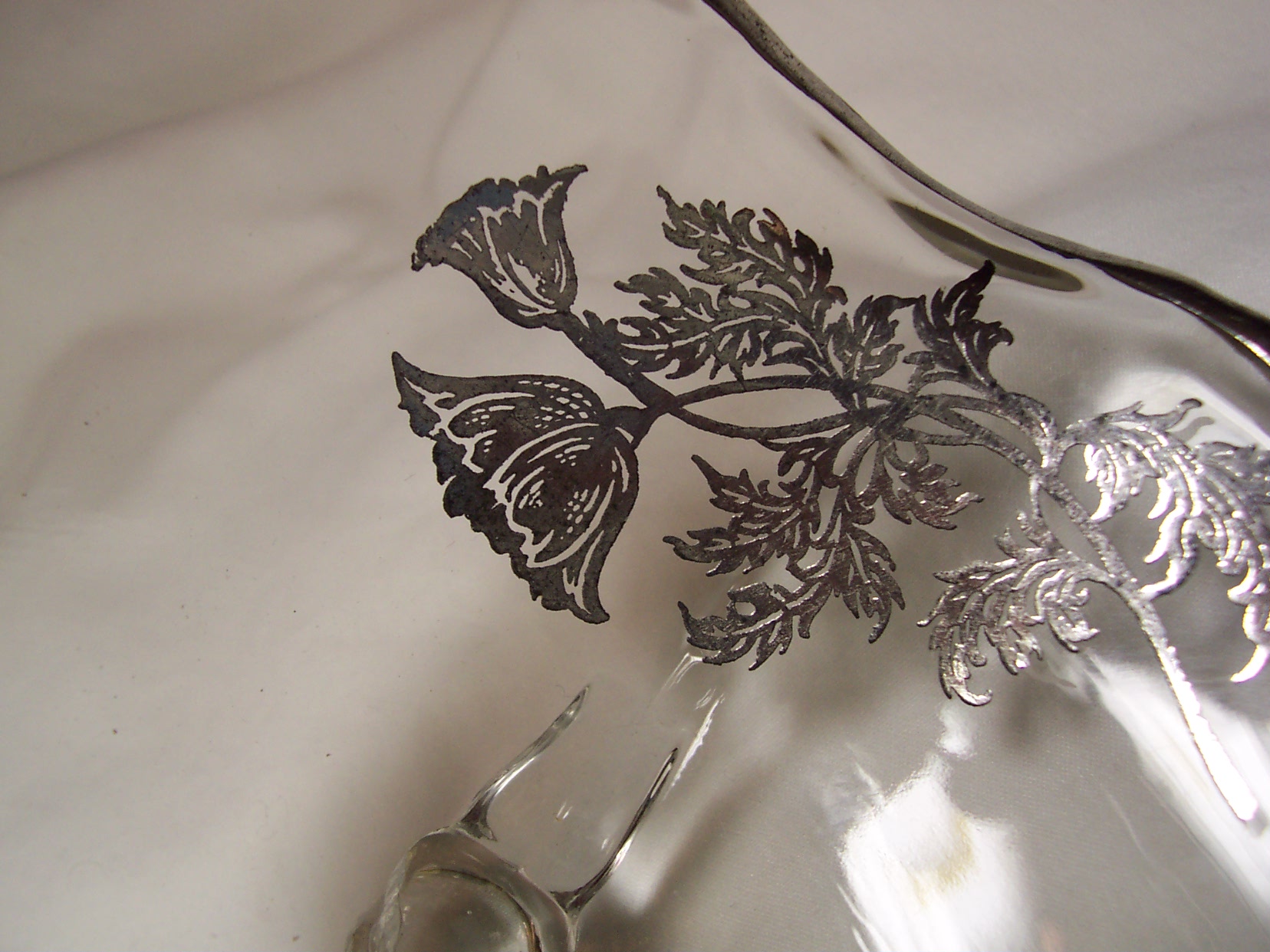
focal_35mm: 37
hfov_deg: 50.1
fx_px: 1357
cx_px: 635
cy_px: 476
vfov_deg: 38.7
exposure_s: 1/90
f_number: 2.8
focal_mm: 5.6
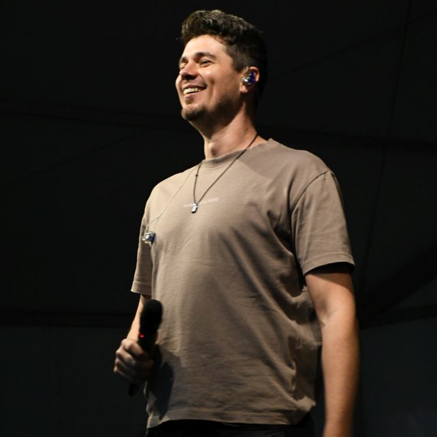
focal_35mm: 119
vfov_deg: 14.6
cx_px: 218
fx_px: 1700
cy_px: 271
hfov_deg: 14.7
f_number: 5.6
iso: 3200
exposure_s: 1/50
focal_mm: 62
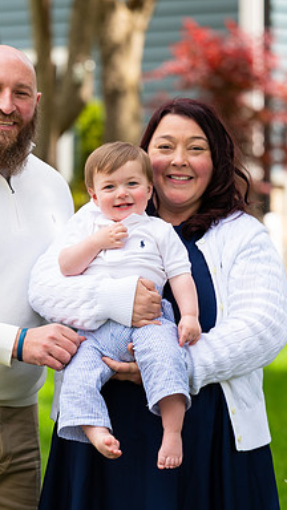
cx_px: 26
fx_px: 2692
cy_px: 242
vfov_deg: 10.8
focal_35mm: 199
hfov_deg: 6.1
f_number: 3.2
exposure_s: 1/1000
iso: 200
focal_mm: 115
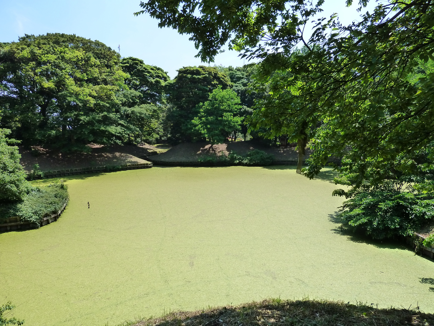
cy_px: 163
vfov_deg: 54.9
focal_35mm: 25
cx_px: 217
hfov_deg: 69.4
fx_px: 313
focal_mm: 4.1
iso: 200
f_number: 4
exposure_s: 1/400
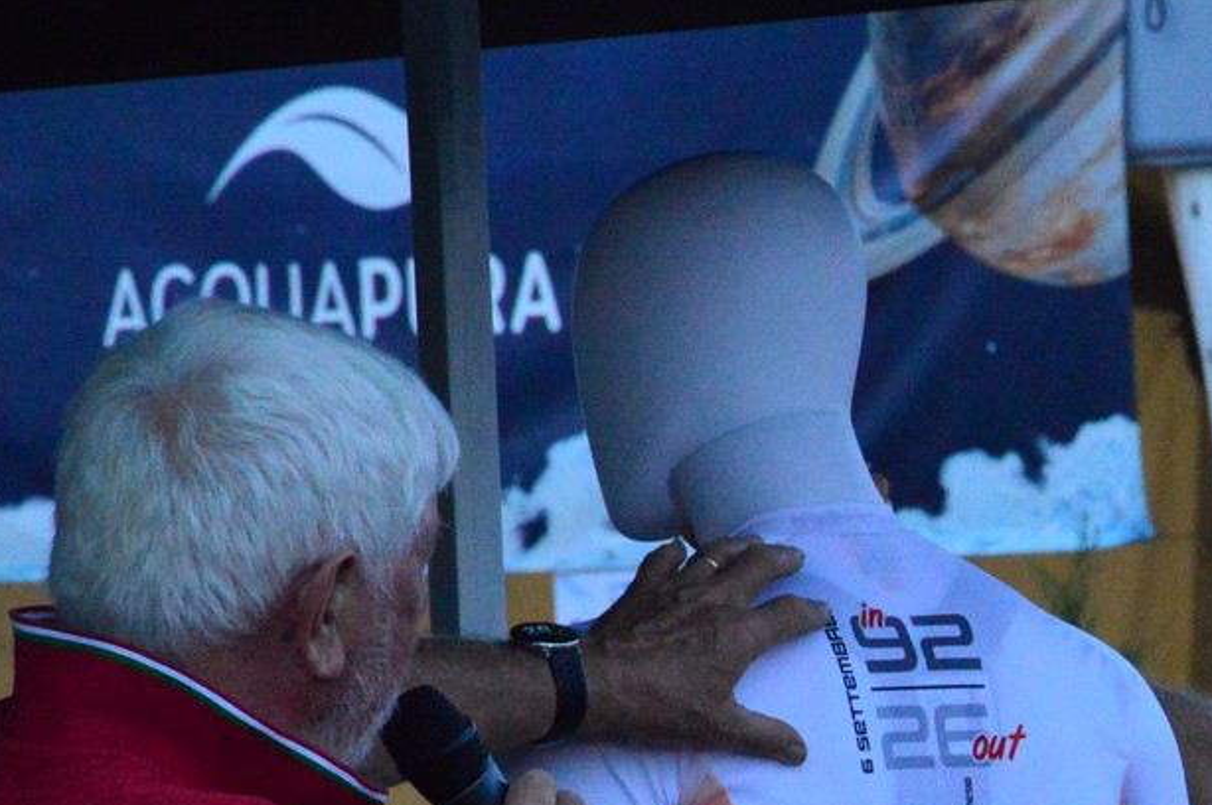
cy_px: 839
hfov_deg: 5.9
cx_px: 1103
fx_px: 11673
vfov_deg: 3.9
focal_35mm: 347
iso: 5600
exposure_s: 1/160
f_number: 11
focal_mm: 105
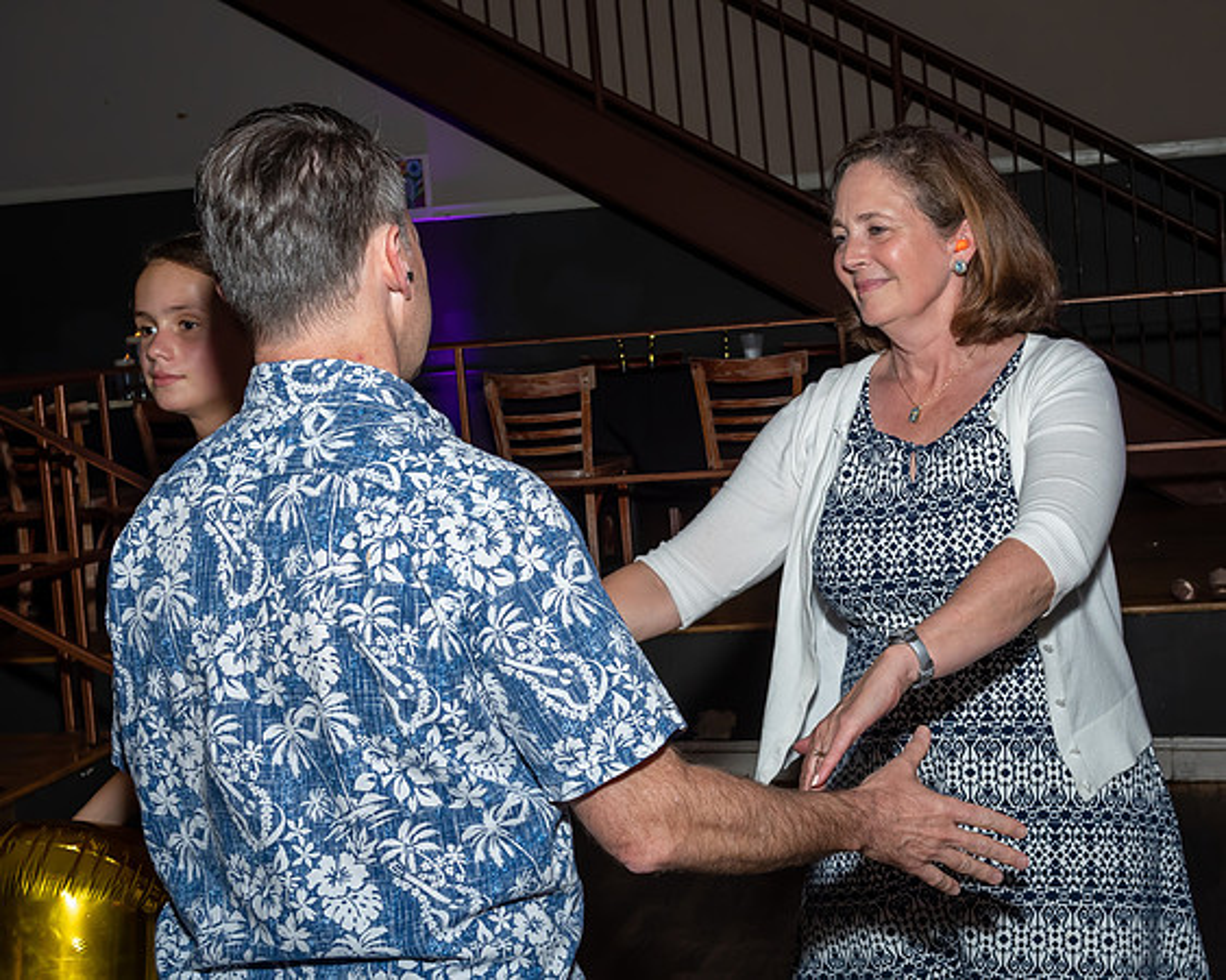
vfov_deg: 27.9
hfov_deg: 34.4
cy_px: 462
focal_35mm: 54
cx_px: 755
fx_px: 1971
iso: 400
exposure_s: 1/250
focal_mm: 23
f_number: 6.3
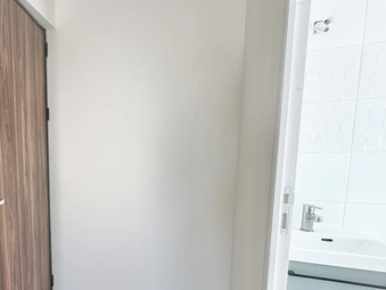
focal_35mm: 22
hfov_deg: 70.0
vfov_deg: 60.4
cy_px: 181
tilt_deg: -6.0
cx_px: 86
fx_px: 246
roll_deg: +0.7
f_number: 2.2
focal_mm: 2.22
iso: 64
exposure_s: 1/99
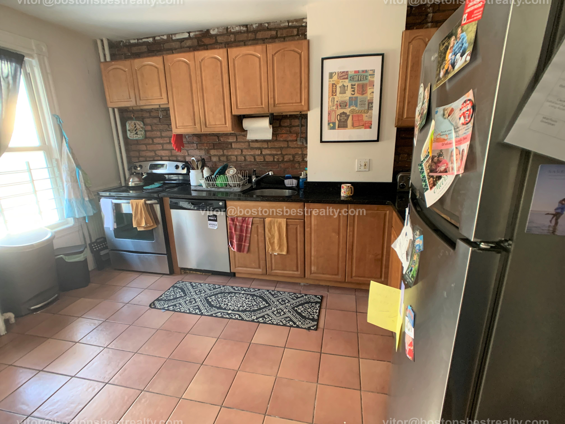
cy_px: 212
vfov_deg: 53.1
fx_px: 424
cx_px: 282
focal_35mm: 26
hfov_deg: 67.3
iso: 400
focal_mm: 4.25
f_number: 1.8
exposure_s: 1/46
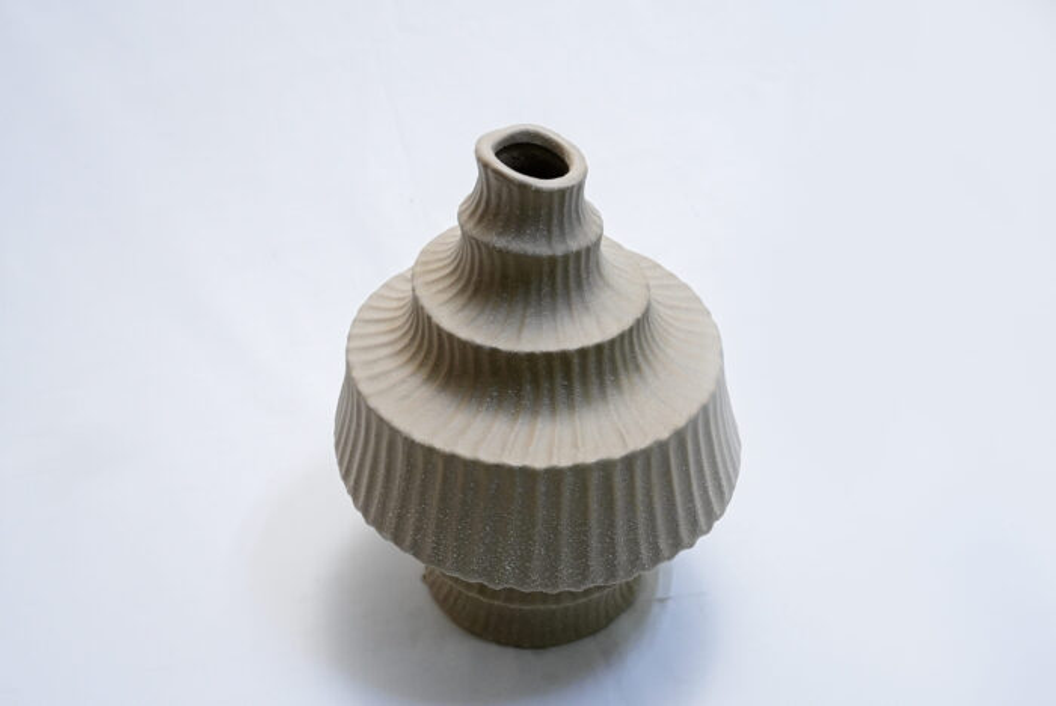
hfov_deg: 44.5
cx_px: 528
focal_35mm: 44
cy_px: 353
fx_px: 1292
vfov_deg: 30.6
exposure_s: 1/125
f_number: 13
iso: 3200
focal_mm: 44
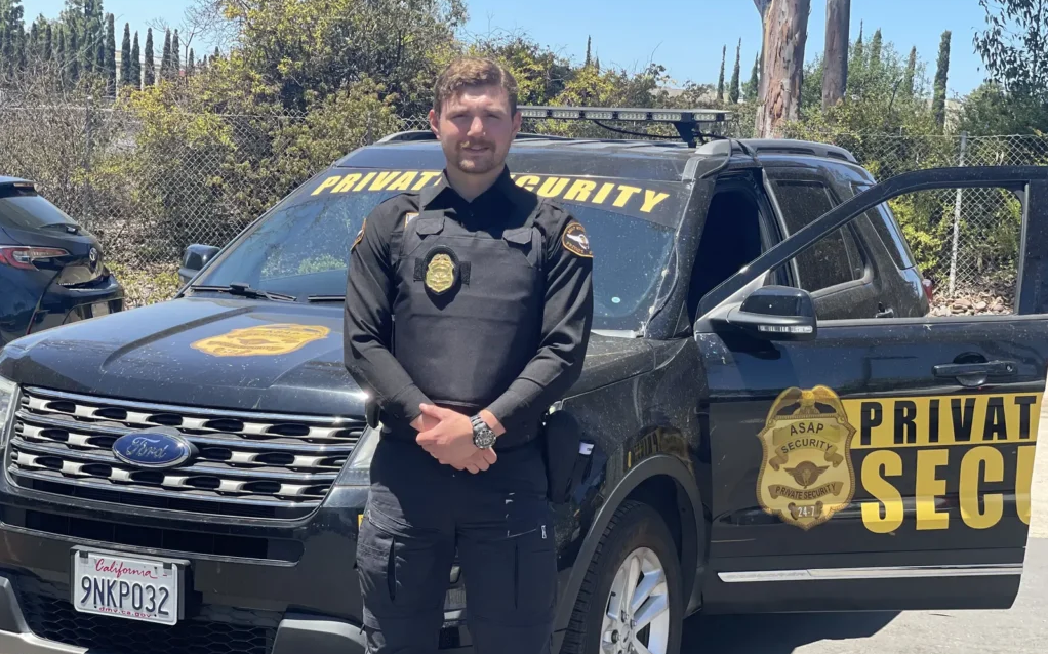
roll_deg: -4.8
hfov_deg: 30.2
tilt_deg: -5.5
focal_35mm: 68
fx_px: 1942
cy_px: 366
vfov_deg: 19.1
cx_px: 524
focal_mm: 7.5
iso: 32
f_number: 2.2
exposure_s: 1/469
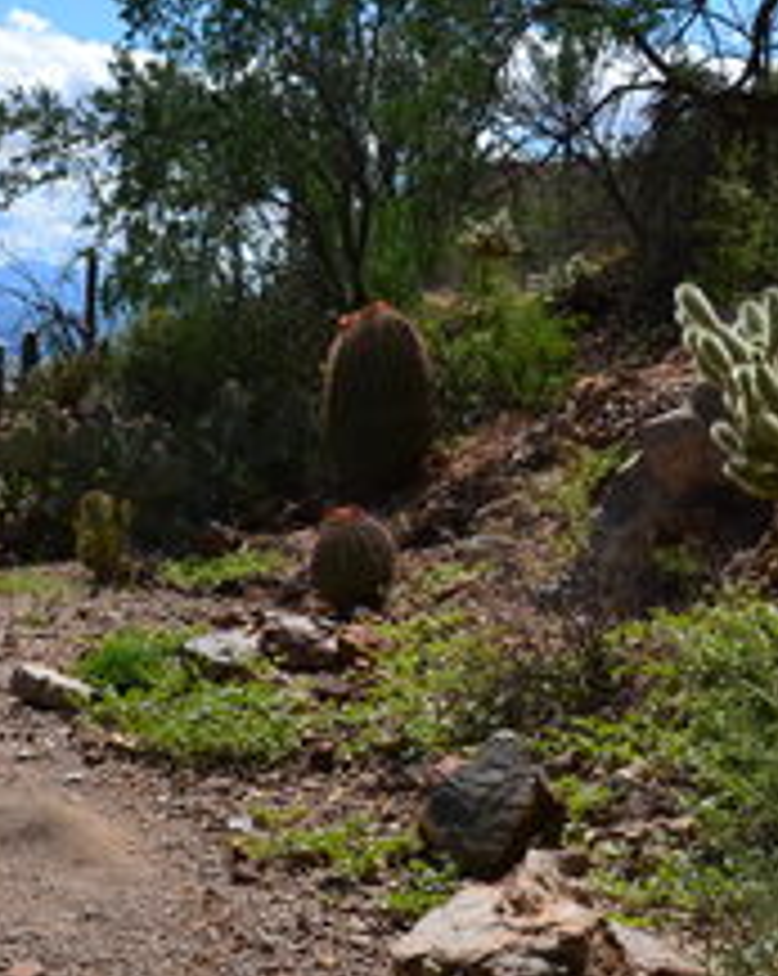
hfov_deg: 19.1
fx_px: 2307
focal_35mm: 80
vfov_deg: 23.4
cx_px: 283
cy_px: 151
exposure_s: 1/500
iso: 320
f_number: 11
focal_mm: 22
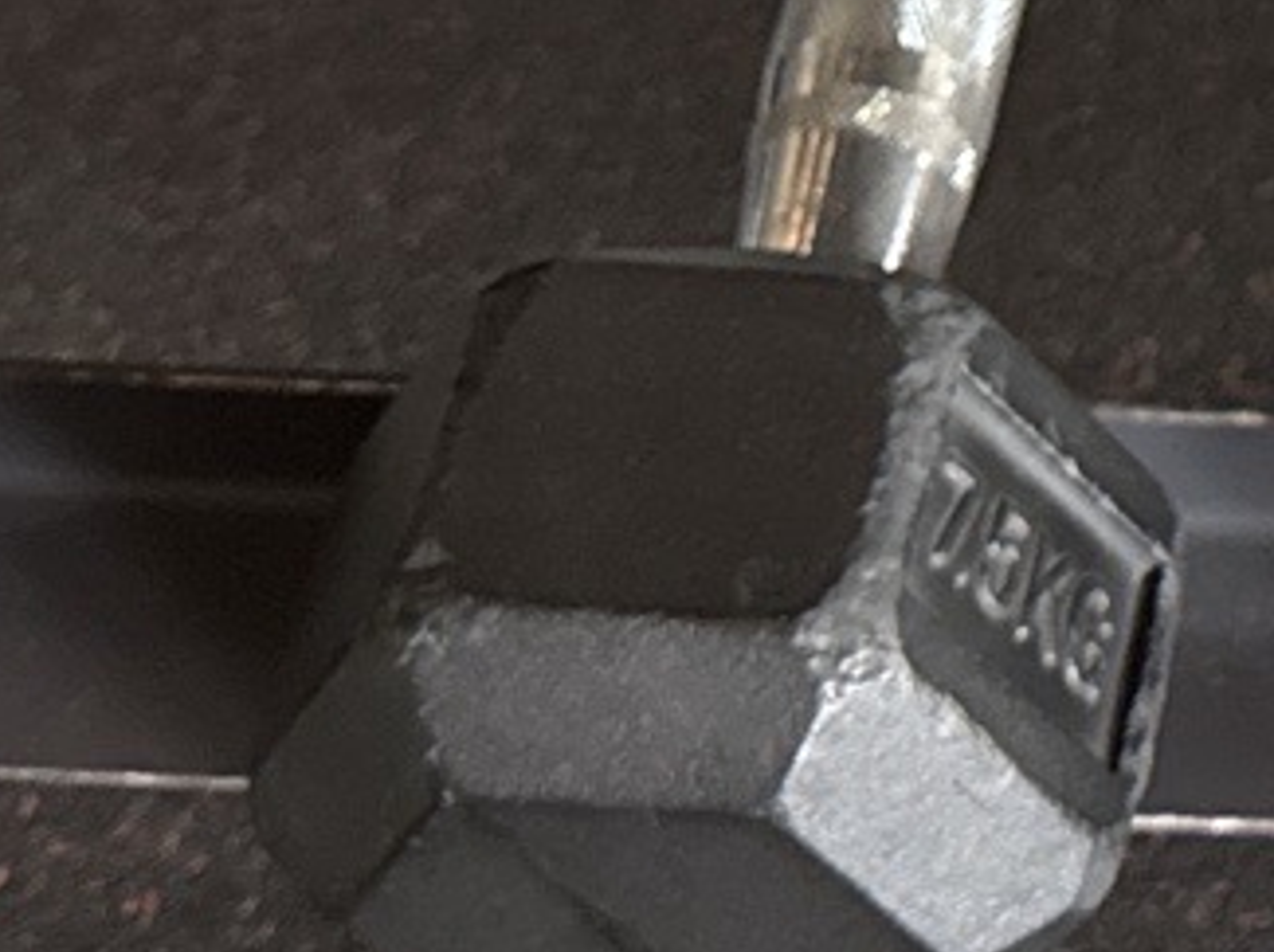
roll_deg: -0.9
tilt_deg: -31.9
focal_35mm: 142
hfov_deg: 13.1
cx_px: 1972
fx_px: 5220
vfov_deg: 9.7
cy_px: -956
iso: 1000
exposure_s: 1/31
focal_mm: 6.76
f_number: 1.78
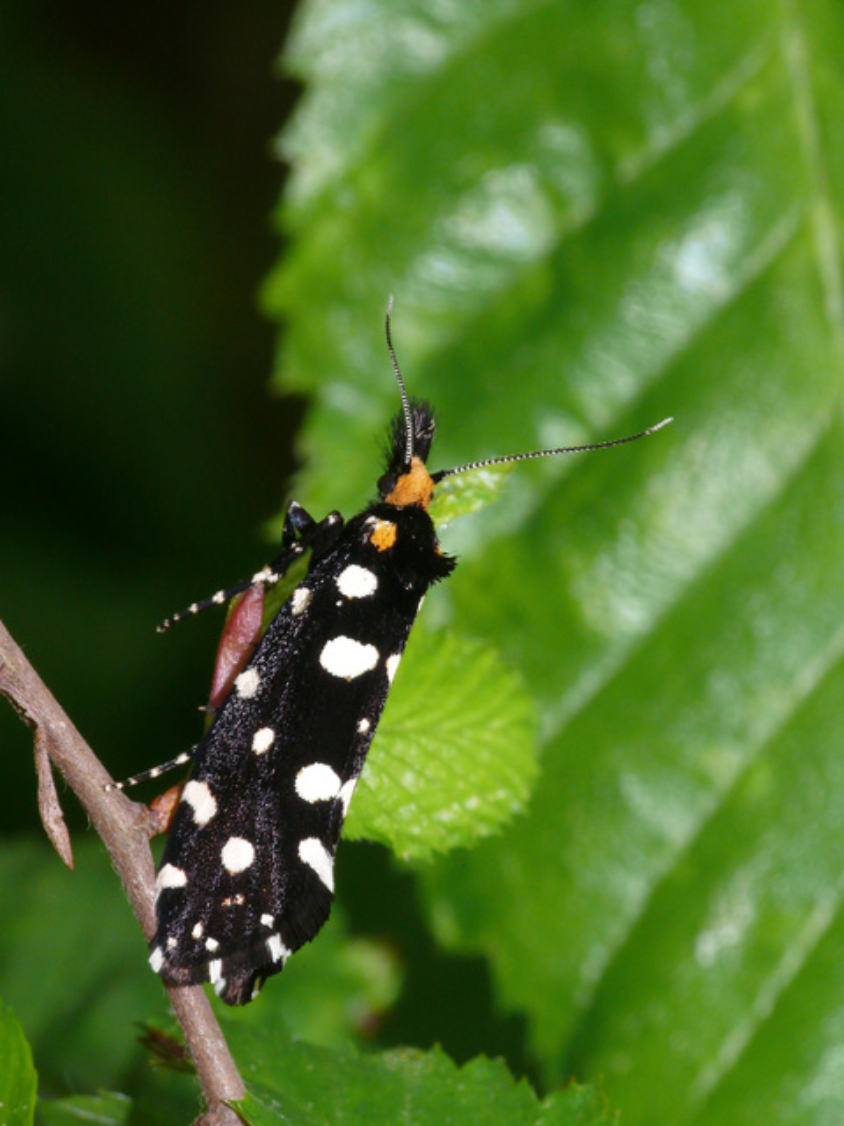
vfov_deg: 9.3
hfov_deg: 7.0
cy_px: 563
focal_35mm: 213
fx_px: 6924
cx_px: 422
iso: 200
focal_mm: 45.1
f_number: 11
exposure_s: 1/30
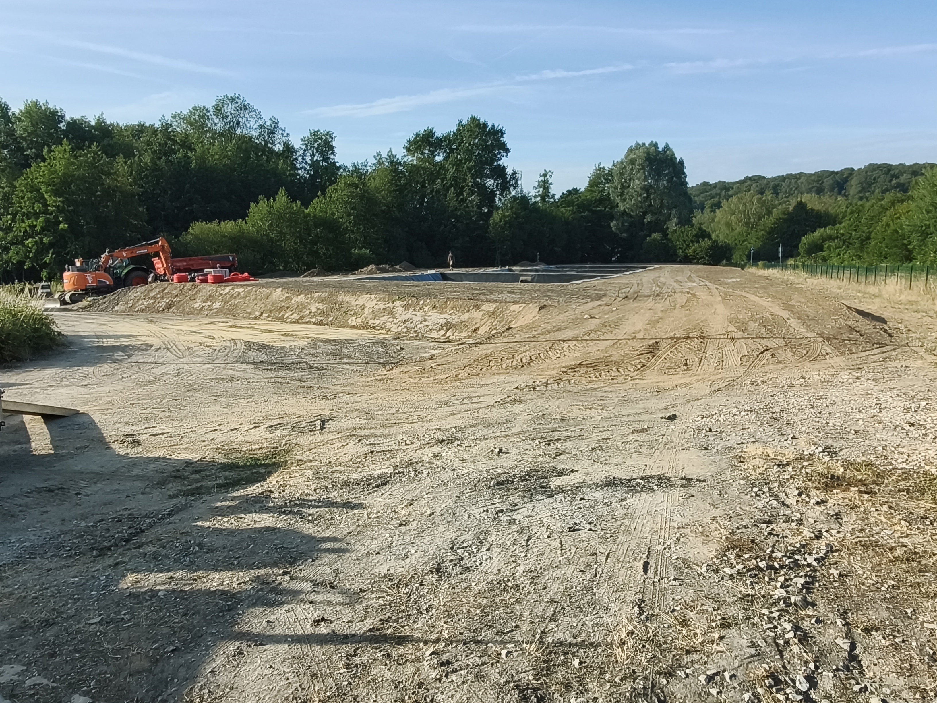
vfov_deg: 54.9
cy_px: 352
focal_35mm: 25
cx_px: 468
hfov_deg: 69.4
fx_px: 677
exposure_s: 1/1387
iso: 50
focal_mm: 1.67
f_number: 2.2
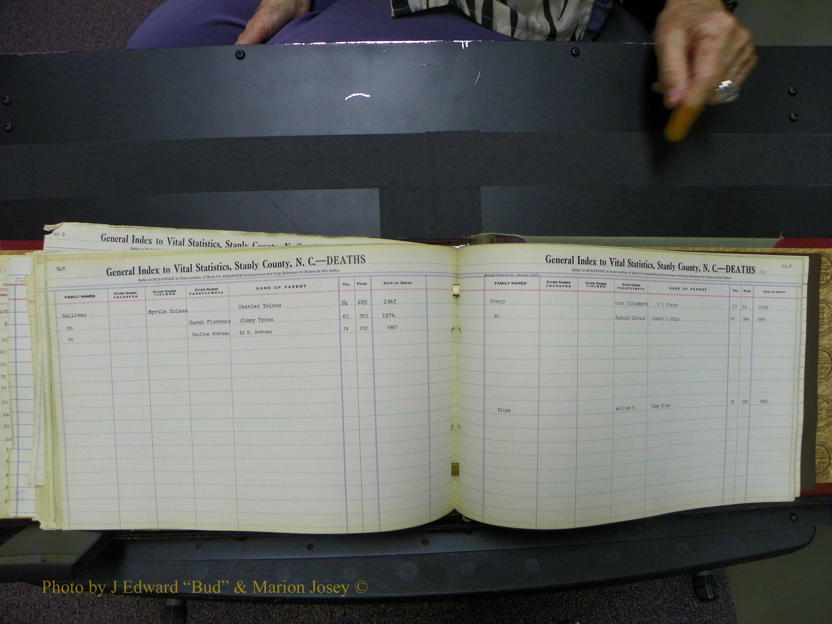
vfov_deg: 53.1
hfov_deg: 67.3
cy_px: 312
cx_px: 416
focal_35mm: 26
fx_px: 625
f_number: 2.8
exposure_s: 1/30
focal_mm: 4.6
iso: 100
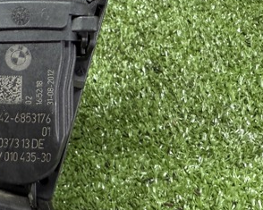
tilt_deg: -44.4
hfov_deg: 34.2
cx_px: 15
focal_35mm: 51
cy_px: 86
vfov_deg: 29.6
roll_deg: +7.7
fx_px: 397
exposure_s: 1/60
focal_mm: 2.22
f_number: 2.2
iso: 500
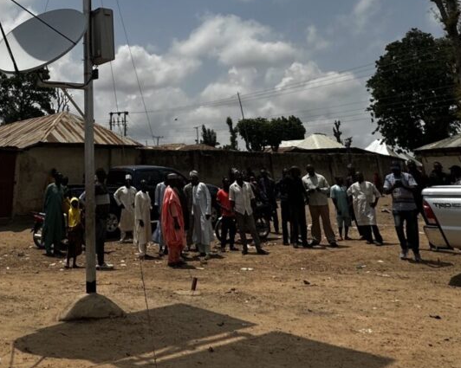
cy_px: 1
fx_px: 505
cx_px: 89
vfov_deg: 36.2
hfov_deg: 46.4
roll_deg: -1.4
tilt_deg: +19.7
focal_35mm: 37
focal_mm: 2.22
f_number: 2.2
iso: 50
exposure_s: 1/7813
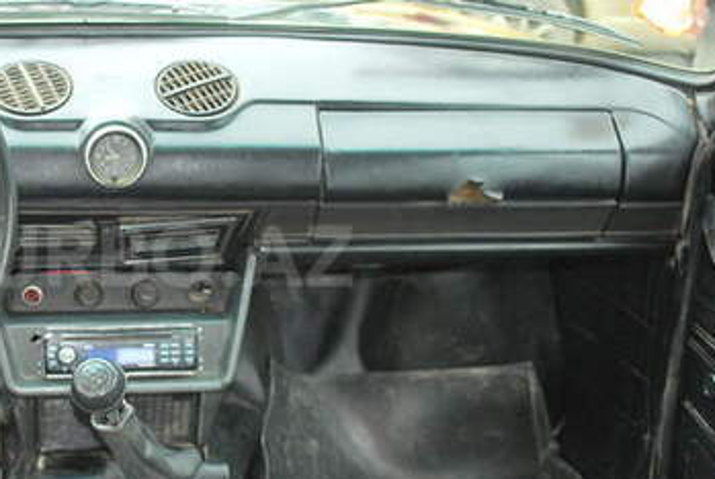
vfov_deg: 26.6
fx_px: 1015
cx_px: 143
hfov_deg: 37.4
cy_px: 256
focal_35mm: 51
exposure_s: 1/60
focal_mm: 18
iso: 200
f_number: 3.5
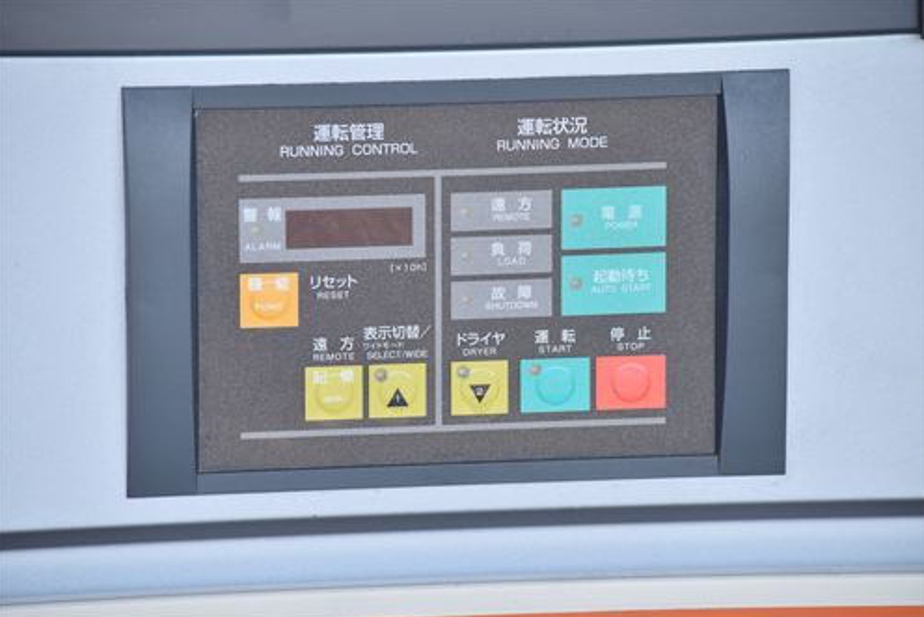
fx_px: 6020
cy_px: 309
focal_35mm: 235
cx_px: 462
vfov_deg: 5.9
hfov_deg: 8.8
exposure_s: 1/1250
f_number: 6.3
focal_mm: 155
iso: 1250
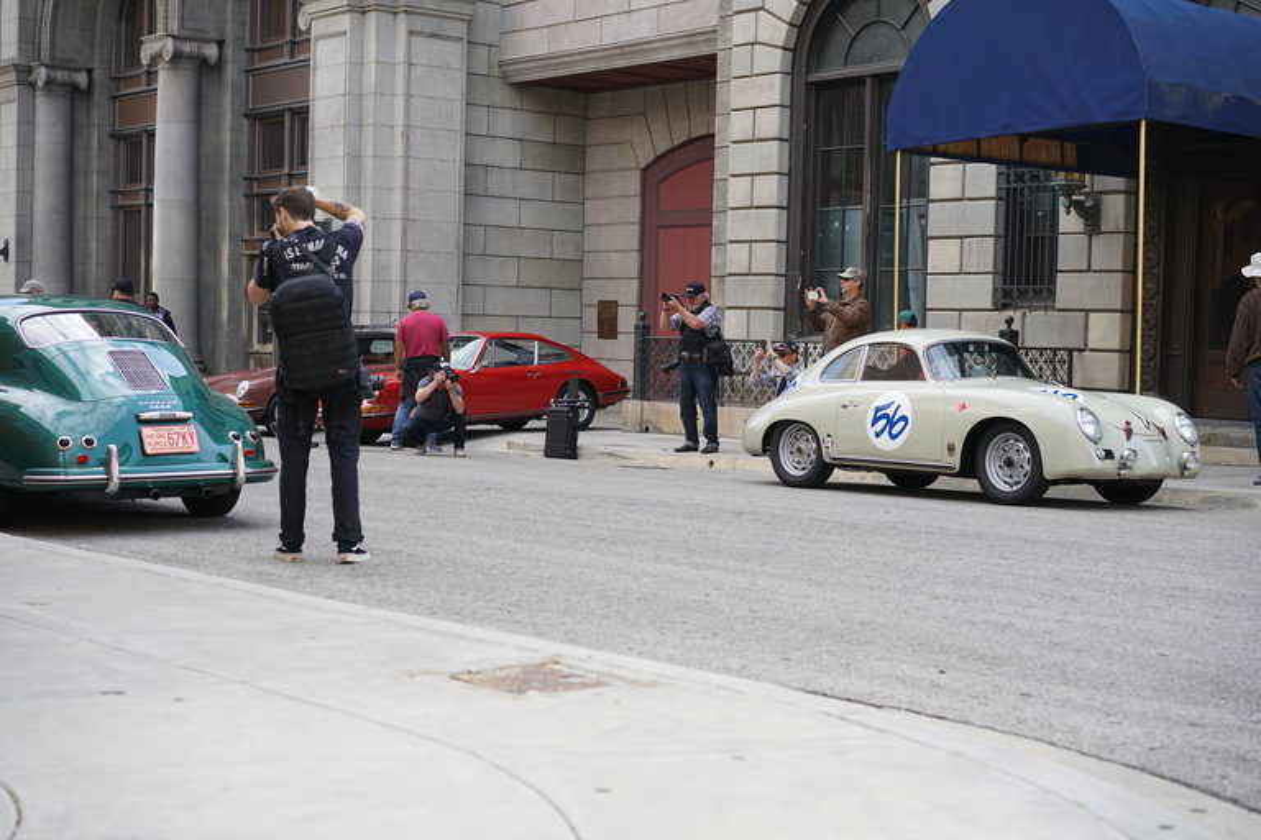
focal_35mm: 55
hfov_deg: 36.2
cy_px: 420
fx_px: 1926
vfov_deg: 24.6
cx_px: 630
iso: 100
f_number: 4.5
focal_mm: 55
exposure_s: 1/200
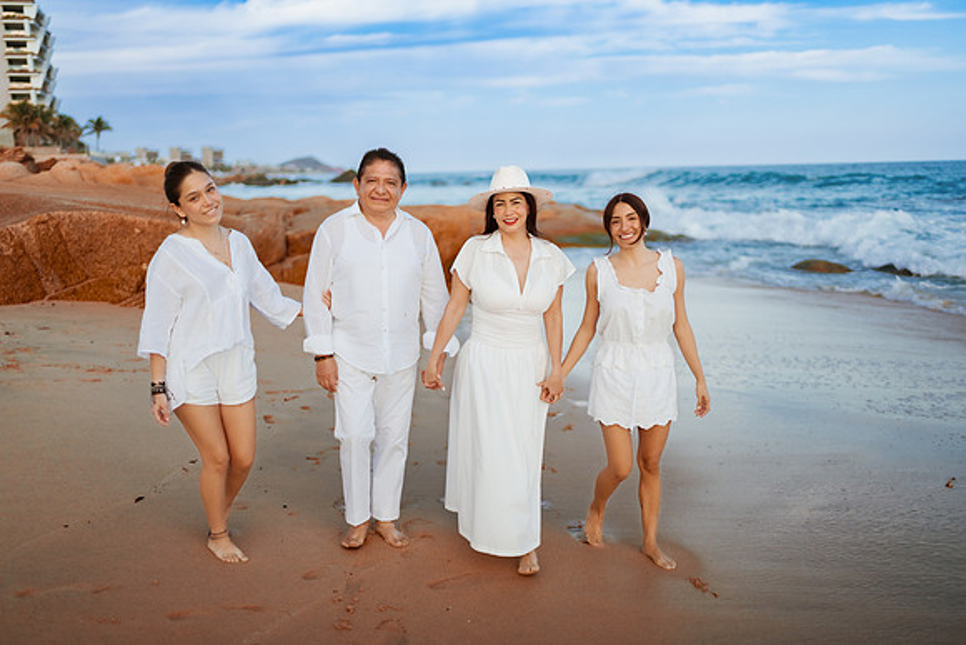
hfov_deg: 54.4
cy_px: 322
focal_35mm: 35
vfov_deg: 37.9
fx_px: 939
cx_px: 483
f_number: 1.4
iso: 320
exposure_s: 1/8000
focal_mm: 35
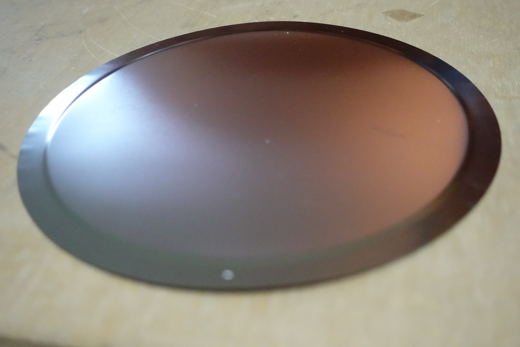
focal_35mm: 45
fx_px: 650
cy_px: 174
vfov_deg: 29.9
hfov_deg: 43.6
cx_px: 260
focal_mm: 16.62
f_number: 2.8
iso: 6400
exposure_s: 1/200
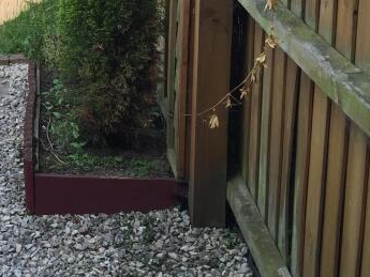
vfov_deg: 16.8
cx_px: -117
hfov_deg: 20.7
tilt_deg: -11.0
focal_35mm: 86
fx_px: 920
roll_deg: +0.3
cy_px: 0
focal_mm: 4.15
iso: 32
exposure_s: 1/169
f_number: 2.2
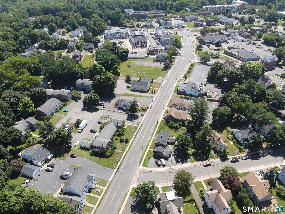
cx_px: 142
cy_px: 107
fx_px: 198
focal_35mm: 24
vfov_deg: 56.8
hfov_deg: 71.6
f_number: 2.8
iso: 100
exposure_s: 1/320
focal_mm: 4.5
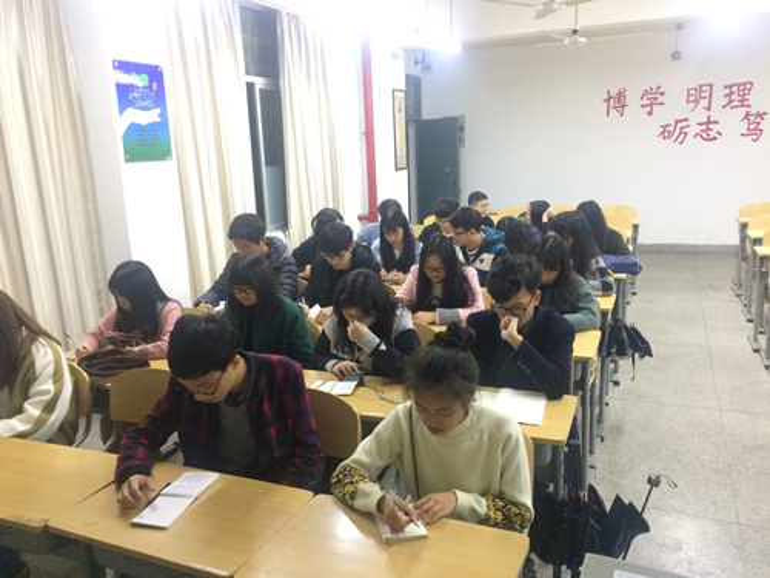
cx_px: 385
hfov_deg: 61.7
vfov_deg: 48.2
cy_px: 289
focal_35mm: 29
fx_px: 645
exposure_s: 1/33
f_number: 2.2
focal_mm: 4.15
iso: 320
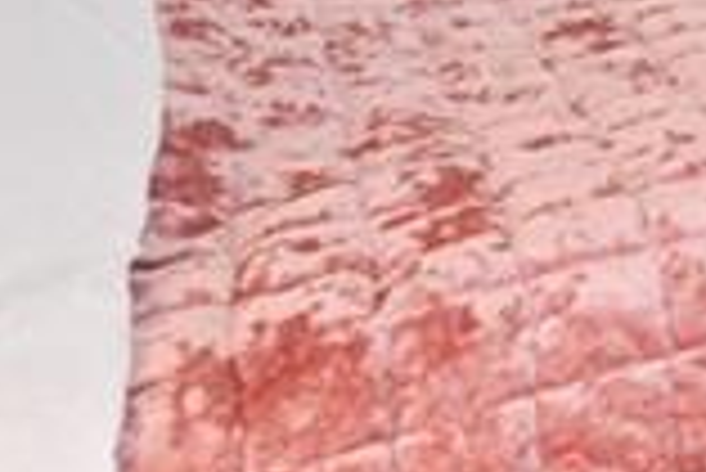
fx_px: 1786
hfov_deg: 16.3
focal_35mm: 91
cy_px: -605
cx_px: 1470
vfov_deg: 12.4
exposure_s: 1/1.25
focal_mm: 14
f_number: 8
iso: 100
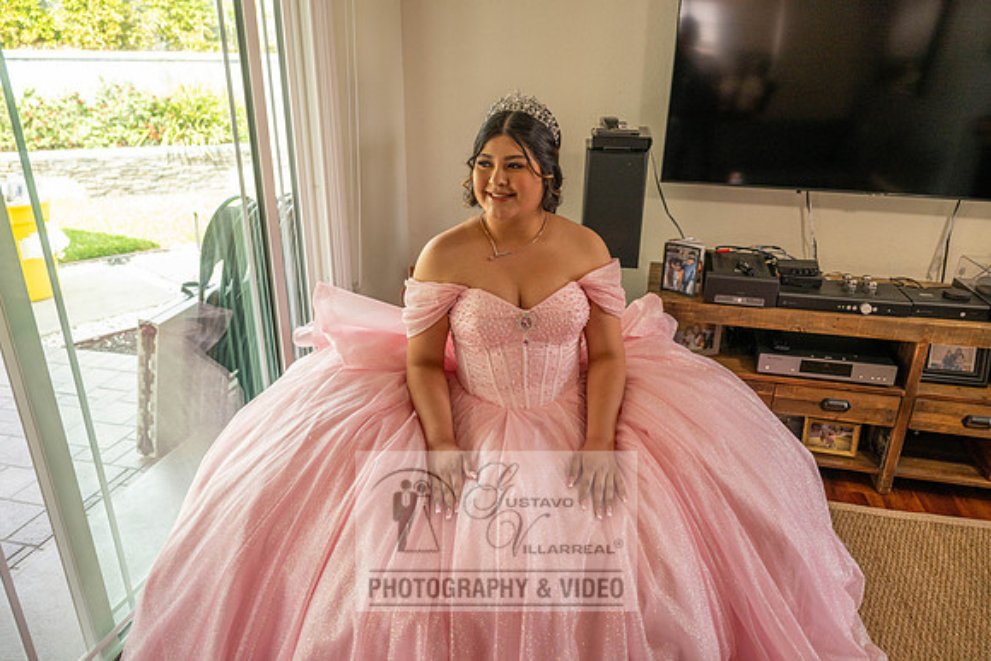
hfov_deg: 71.5
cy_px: 330
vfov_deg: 51.3
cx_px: 496
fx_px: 688
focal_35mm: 25
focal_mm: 25
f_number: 2.8
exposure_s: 1/200
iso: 640
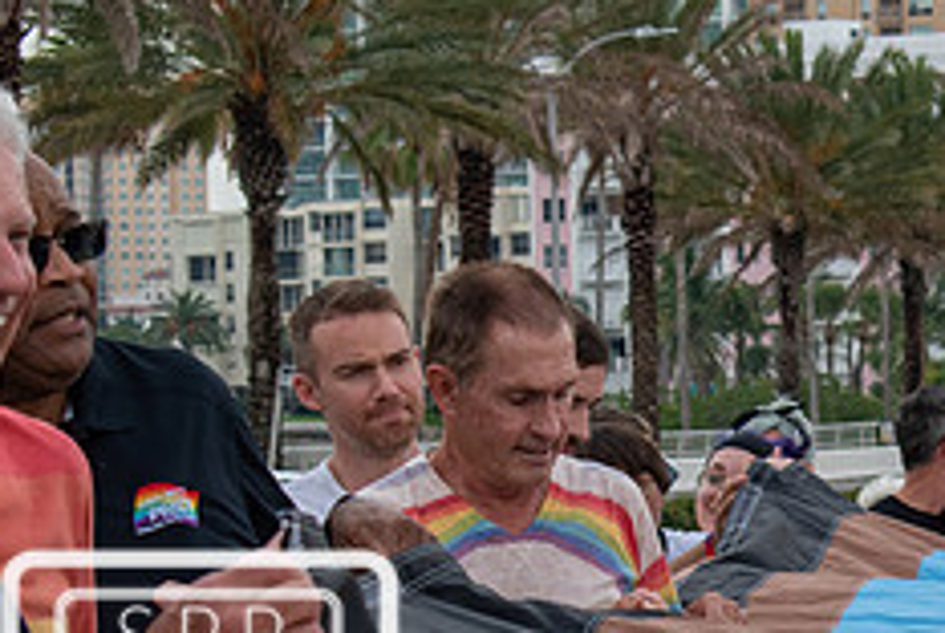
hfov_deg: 10.5
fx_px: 5099
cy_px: 578
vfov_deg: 7.1
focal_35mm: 194
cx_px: 1055
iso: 400
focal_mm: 52
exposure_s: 1/250
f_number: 8
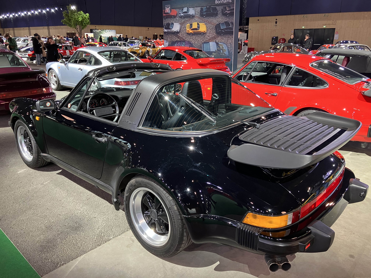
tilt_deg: -16.9
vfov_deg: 49.7
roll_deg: +0.1
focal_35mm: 28
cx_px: 186
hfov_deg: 63.4
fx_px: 300
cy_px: 139
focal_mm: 3.99
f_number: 1.8
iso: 160
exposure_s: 1/57
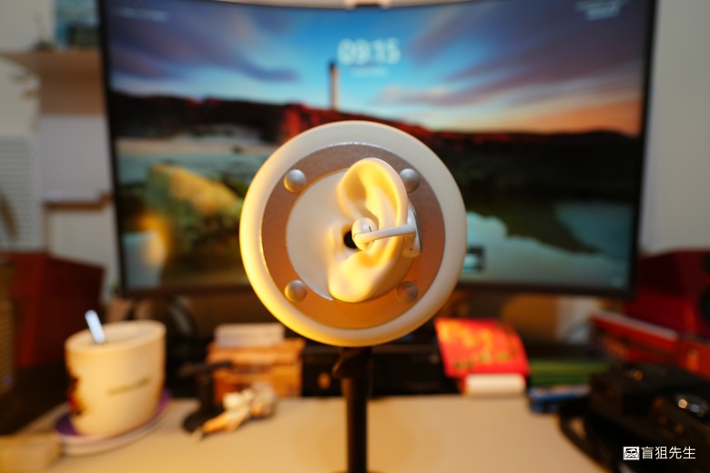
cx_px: 355
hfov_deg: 95.0
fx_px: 325
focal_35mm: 16
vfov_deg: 72.1
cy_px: 236
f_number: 2.2
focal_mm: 11
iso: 100
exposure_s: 1/30
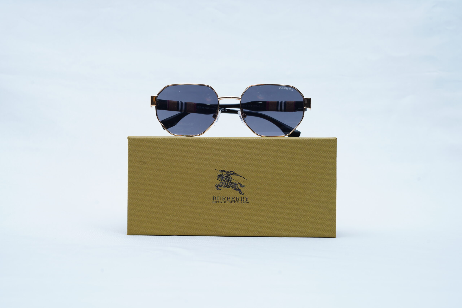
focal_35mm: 50
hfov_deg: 39.6
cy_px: 154
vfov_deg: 27.0
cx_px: 231
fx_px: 642
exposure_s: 1/160
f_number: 9
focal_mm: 50
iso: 200
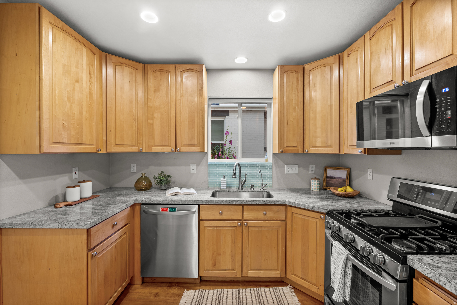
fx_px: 197
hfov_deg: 98.6
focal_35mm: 16
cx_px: 228
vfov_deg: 75.5
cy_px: 152
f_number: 7.1
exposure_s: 1/2.5
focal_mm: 15.5
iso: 500
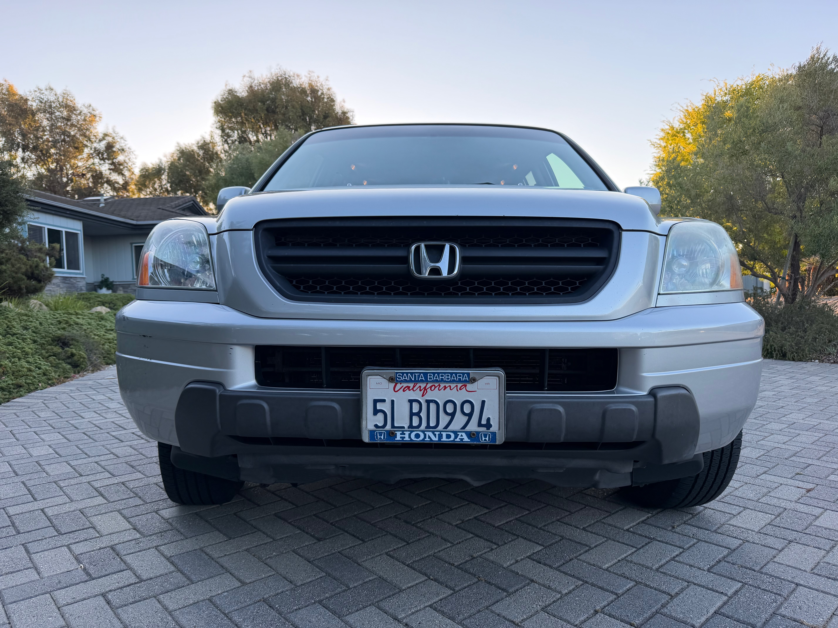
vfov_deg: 56.8
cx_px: 419
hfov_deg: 71.6
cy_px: 314
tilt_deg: -2.1
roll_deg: +2.6
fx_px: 581
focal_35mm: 24
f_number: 1.78
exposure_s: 1/401
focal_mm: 6.76
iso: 80
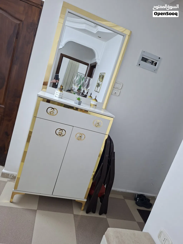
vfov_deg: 73.9
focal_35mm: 23
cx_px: 92
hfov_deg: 58.9
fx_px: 162
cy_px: 122
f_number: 1.8
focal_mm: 5.54
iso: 320
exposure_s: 1/100
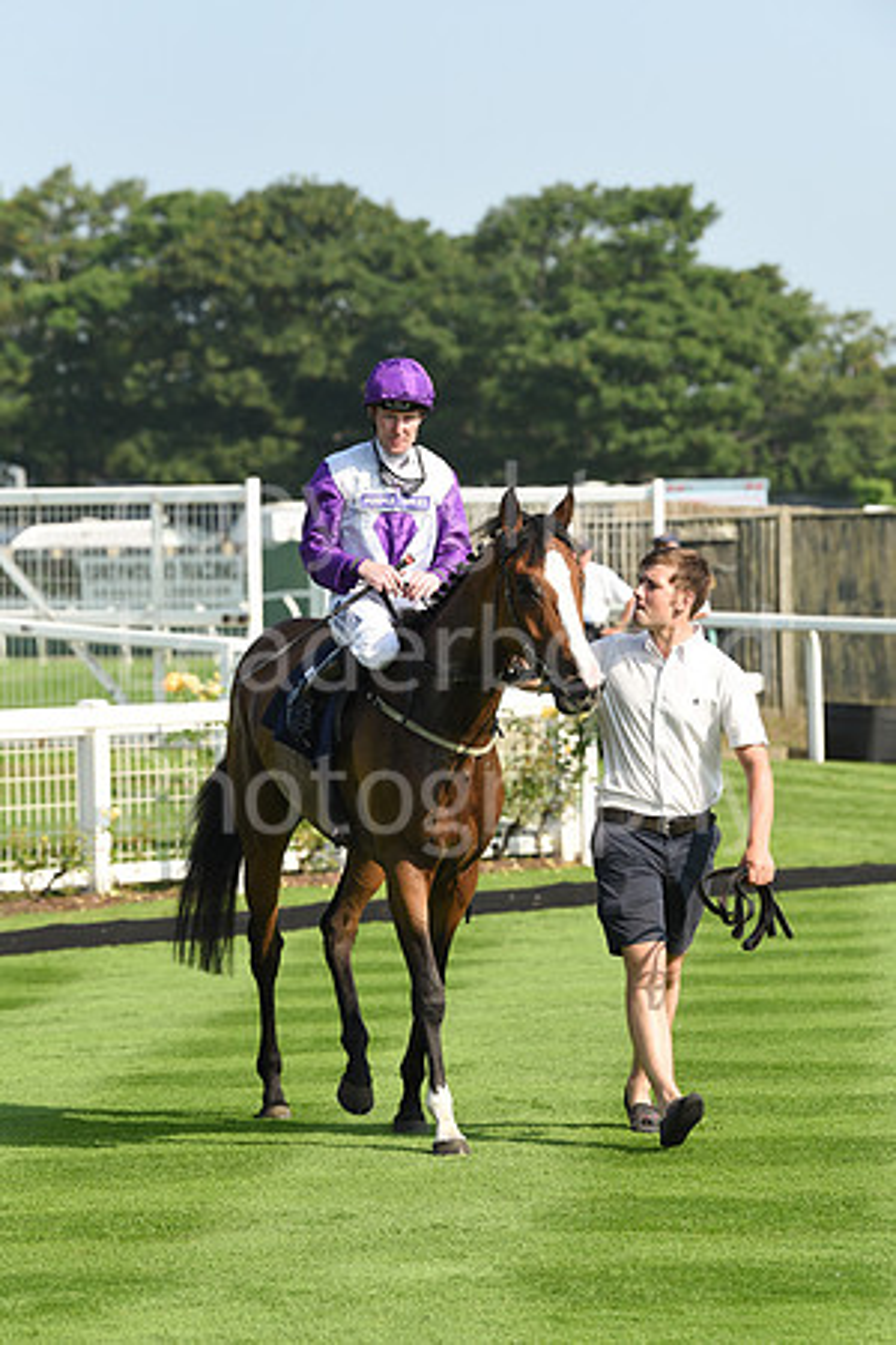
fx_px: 6346
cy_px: 672
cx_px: 448
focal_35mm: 170
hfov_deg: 8.1
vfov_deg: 12.1
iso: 400
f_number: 5.6
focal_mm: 170
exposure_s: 1/1600
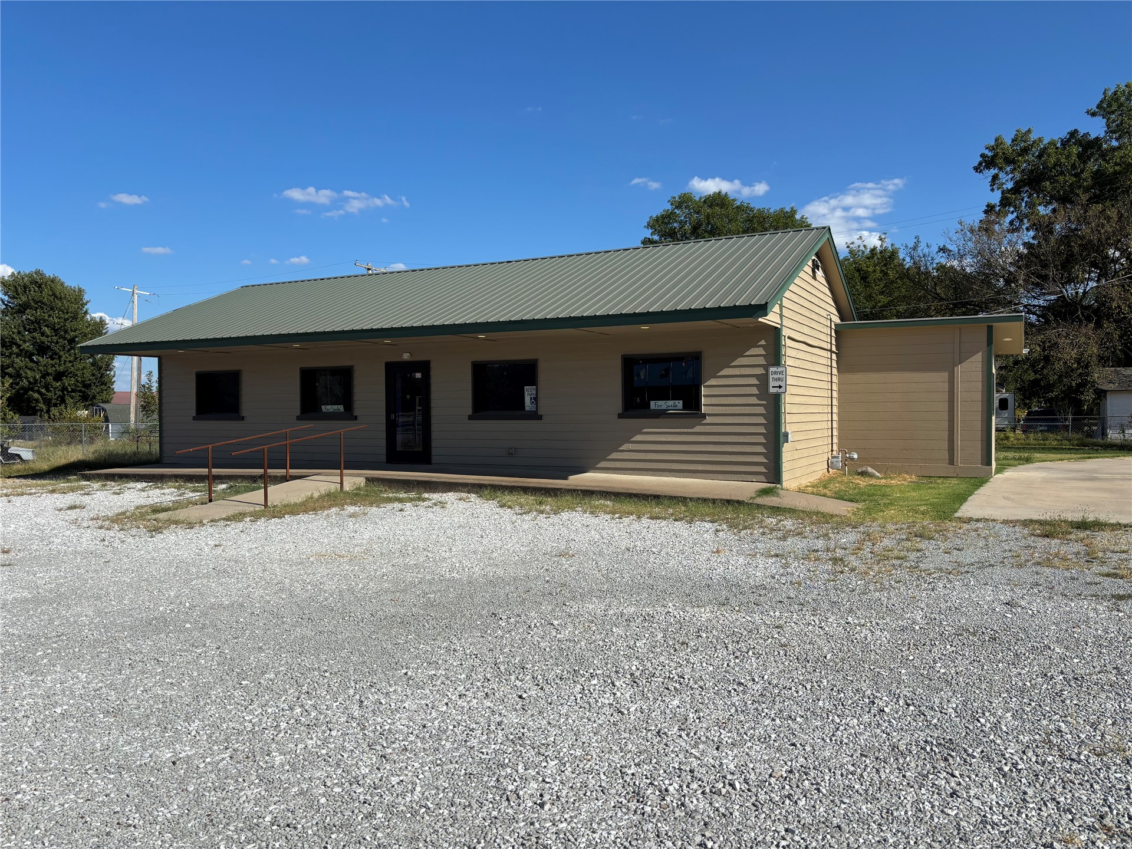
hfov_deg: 67.3
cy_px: 424
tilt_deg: -0.2
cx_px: 566
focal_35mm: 26
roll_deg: +0.1
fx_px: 850
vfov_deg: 53.1
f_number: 1.6
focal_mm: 5.96
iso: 50
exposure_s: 1/4854
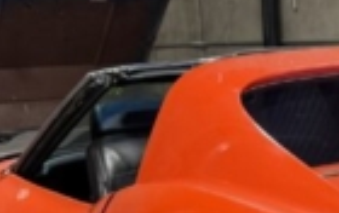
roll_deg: +2.4
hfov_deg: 17.7
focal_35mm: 116
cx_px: 305
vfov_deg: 10.7
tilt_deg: -16.6
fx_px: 1073
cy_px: 363
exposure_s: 1/60
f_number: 1.78
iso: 160
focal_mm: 6.76
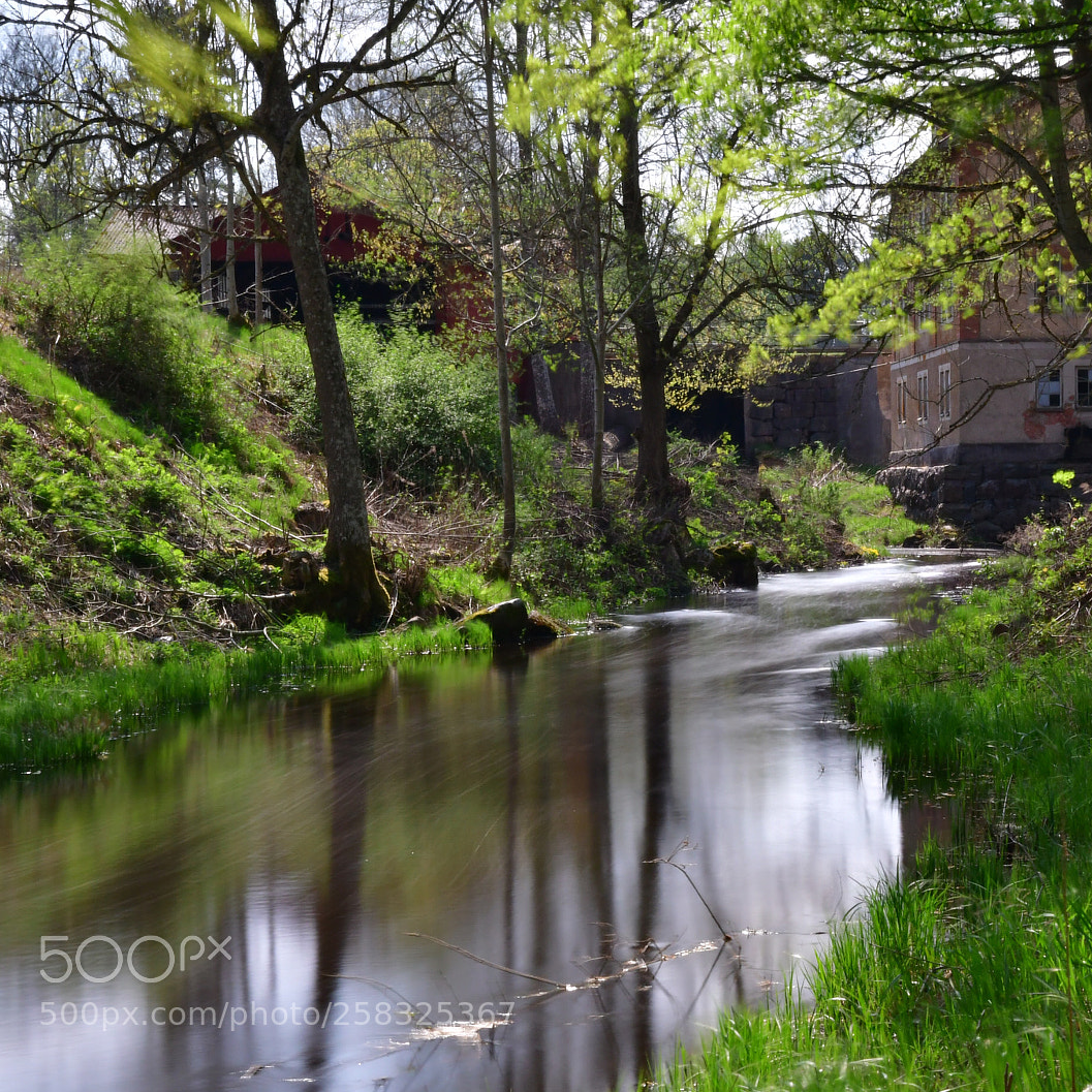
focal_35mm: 81
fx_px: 2891
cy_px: 544
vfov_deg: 21.4
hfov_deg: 21.2
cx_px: 802
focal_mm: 42
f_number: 22
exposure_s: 8
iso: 400
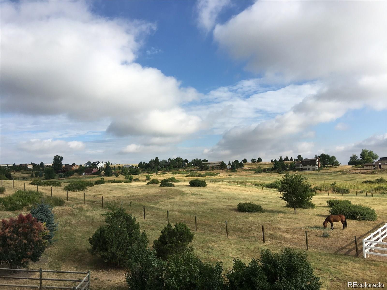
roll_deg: +2.5
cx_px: 194
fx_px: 324
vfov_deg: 48.2
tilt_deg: +5.2
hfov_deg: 61.7
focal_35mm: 29
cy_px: 145
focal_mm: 4.15
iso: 25
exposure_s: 1/1637
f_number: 2.2
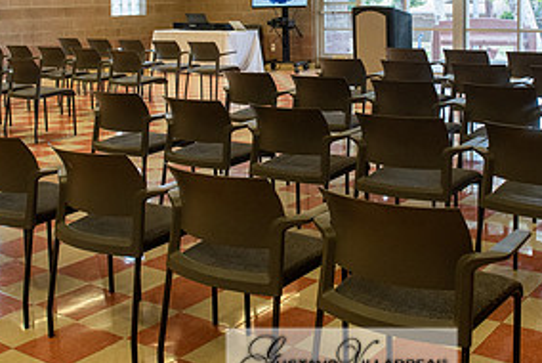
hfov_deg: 40.0
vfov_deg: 27.0
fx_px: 738
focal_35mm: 49
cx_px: 342
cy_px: 64
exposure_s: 1/80
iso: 1600
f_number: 7.1
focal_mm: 24
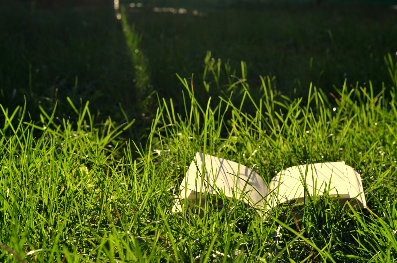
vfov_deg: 18.1
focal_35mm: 75
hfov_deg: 27.1
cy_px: 132
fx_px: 825
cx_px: 198
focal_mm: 50
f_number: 8
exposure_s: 1/250
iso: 100
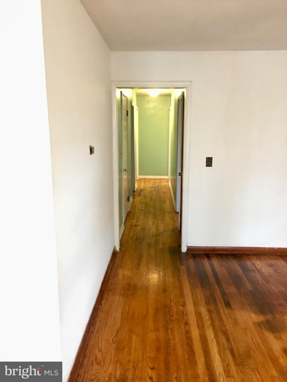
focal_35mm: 29
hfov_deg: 48.2
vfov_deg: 61.7
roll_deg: -0.2
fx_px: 321
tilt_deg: -10.9
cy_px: 191
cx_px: 144
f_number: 2.2
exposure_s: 1/4
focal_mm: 4.15
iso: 100
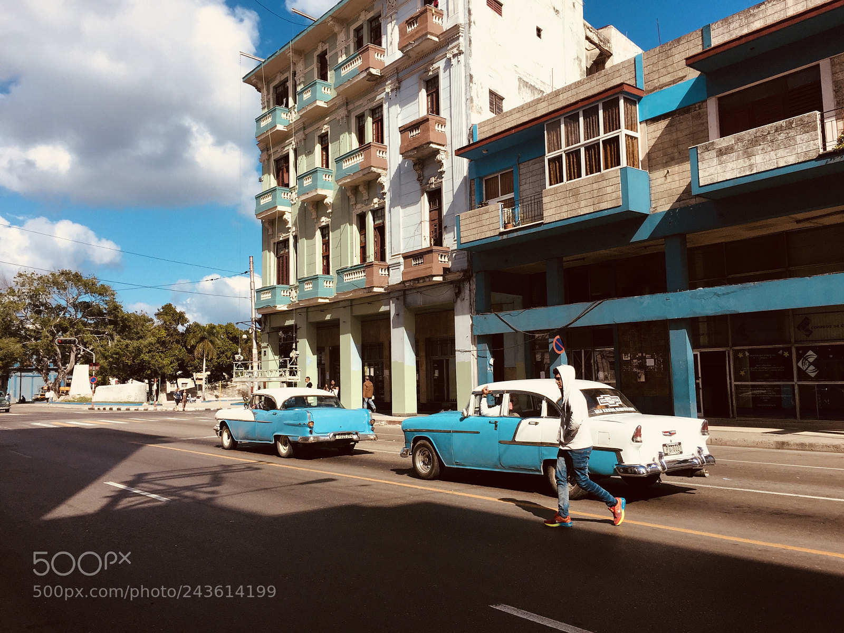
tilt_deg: +5.3
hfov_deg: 61.7
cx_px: 422
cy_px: 316
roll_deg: +0.4
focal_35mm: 29
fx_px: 707
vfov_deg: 48.2
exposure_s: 1/2639
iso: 32
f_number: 2.2
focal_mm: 4.15
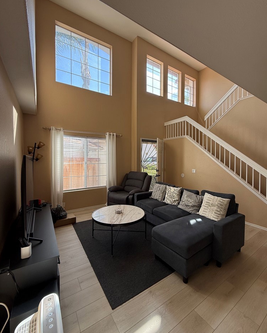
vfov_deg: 96.8
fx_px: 148
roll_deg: -0.6
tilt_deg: -0.9
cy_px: 162
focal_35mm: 15
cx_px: 136
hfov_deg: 84.0
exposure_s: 1/114
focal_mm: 2.22
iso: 64
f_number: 2.2
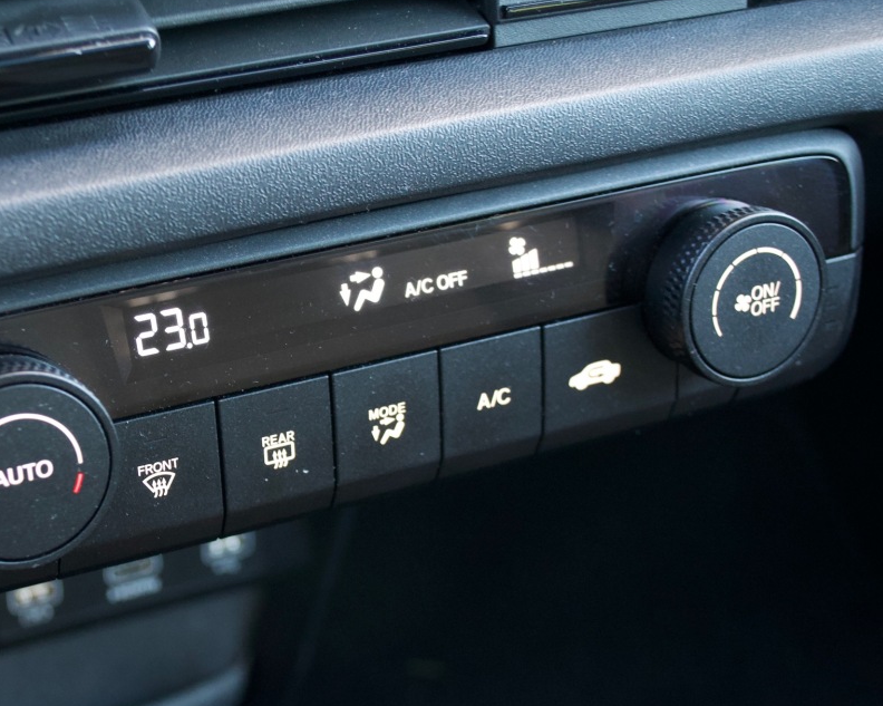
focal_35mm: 64
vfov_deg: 23.8
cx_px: 234
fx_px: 1672
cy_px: 396
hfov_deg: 29.2
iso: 900
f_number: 4.5
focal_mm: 30
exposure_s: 1/15
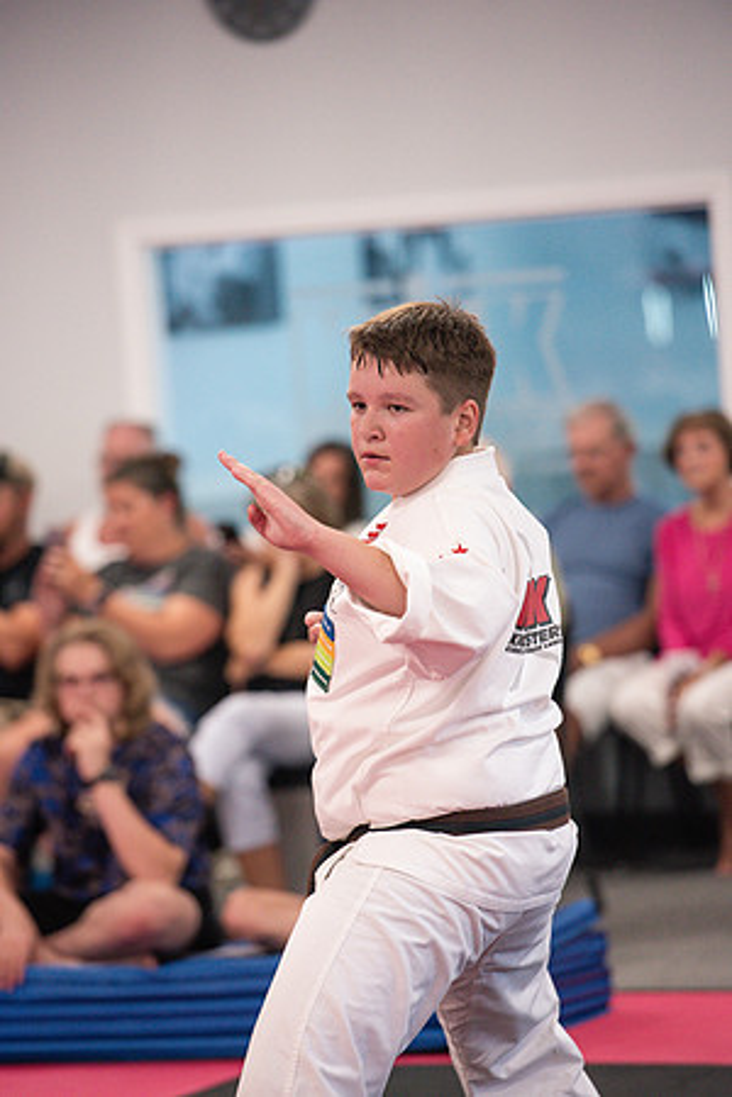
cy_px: 548
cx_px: 366
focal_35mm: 190
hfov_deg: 7.2
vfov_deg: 10.8
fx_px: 5795
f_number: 3.5
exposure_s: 1/400
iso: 1600
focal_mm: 190
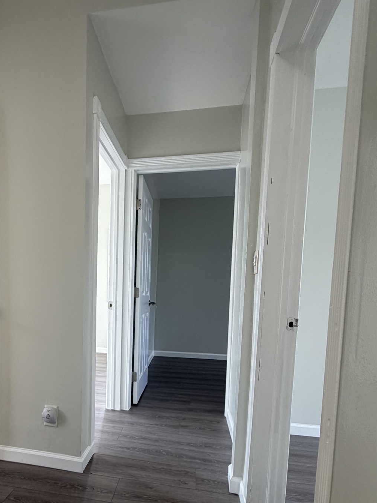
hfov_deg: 54.8
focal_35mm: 24
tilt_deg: -4.2
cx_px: 107
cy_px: 324
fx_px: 349
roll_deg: -1.1
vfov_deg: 70.1
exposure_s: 1/120
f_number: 2.2
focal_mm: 2.22
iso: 160
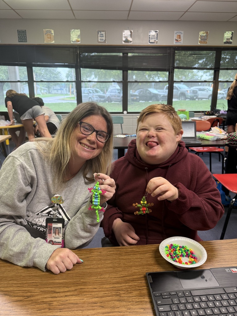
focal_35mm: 24
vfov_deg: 71.6
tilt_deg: -15.6
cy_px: 158
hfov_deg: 56.8
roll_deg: +0.5
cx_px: 118
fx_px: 219
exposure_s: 1/60
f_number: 1.78
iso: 160
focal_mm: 6.76
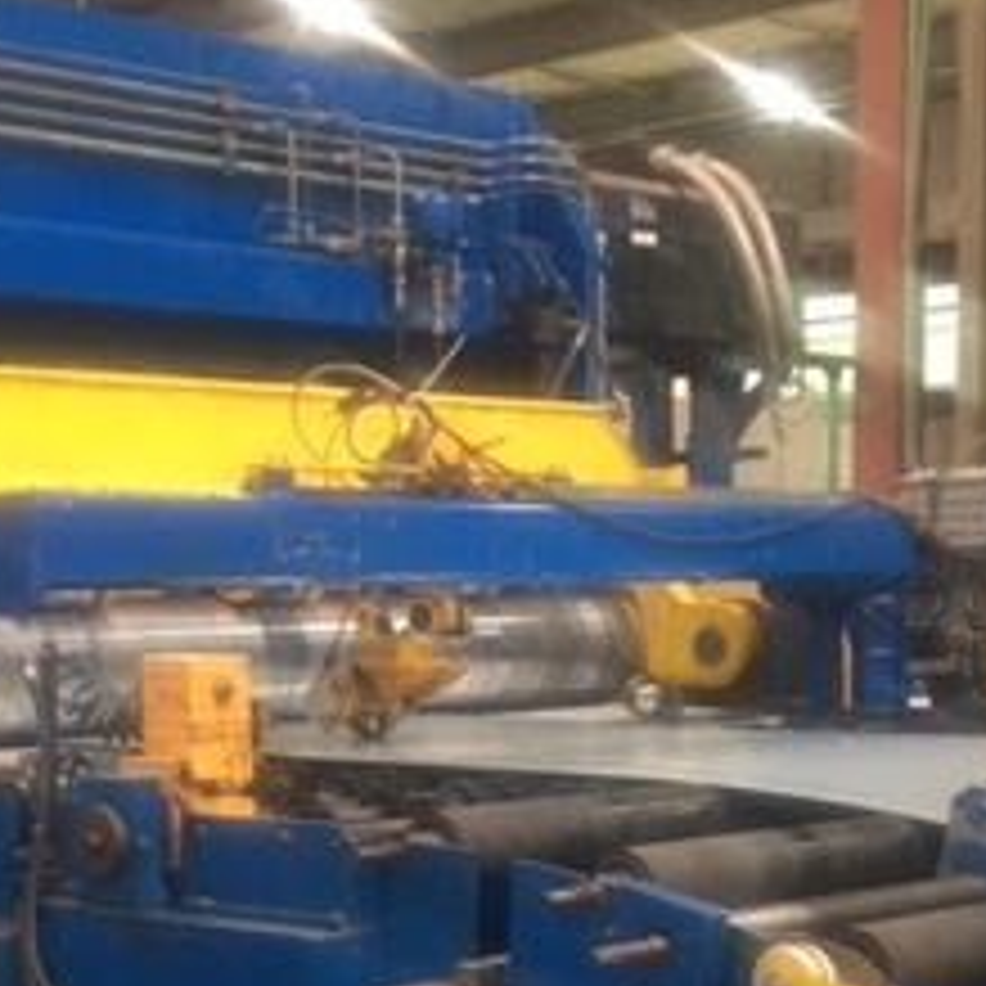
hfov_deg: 23.0
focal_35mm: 75
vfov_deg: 22.7
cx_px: 360
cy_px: 824
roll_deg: +1.8
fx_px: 2417
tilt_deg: -3.1
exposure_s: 1/17
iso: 50
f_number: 2.2
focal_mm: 4.15
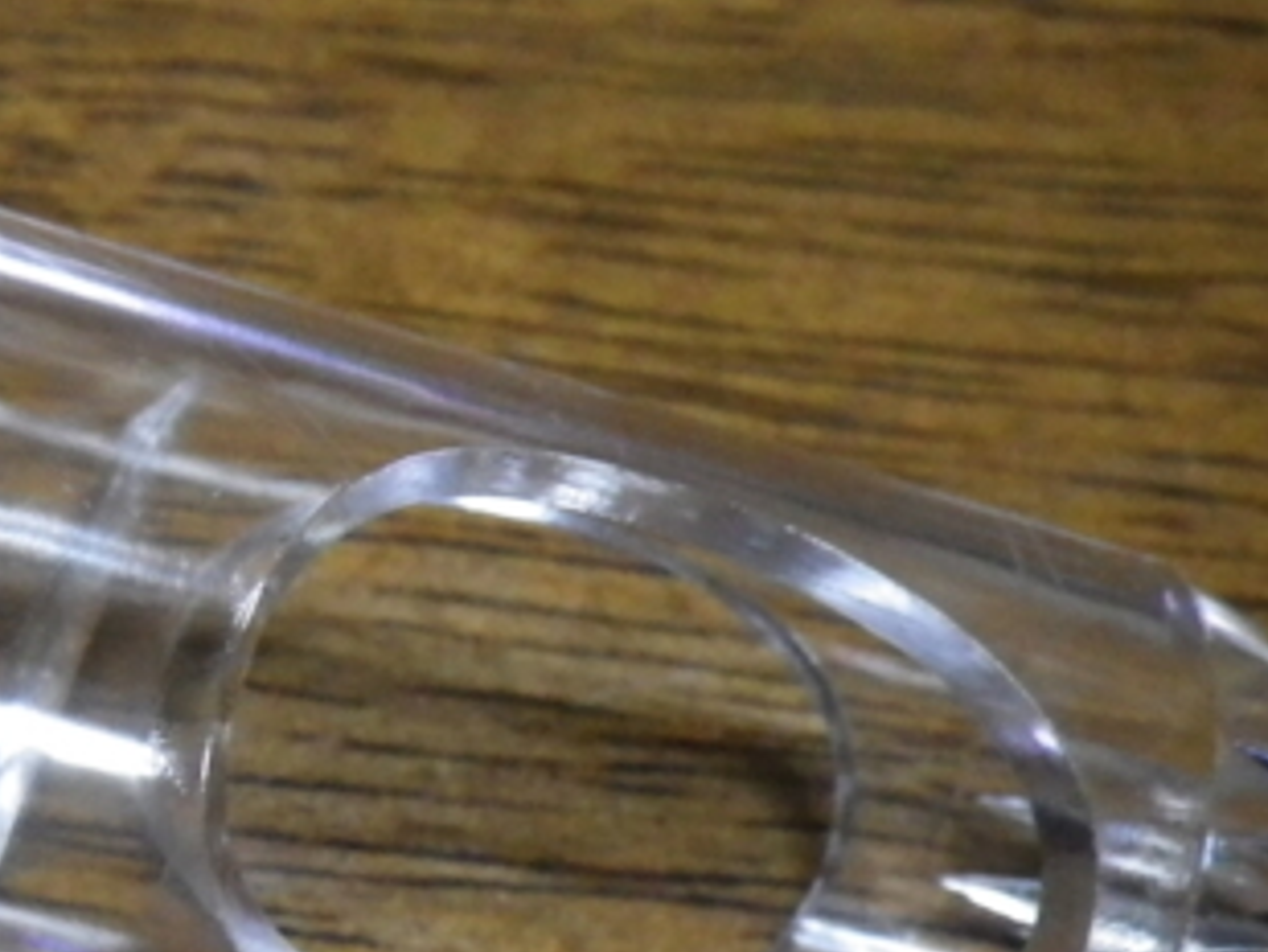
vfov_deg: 16.8
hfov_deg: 20.9
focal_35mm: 88
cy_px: 566
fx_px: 3225
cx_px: -209
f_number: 3.8
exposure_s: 1/15
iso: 800
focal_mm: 6.1
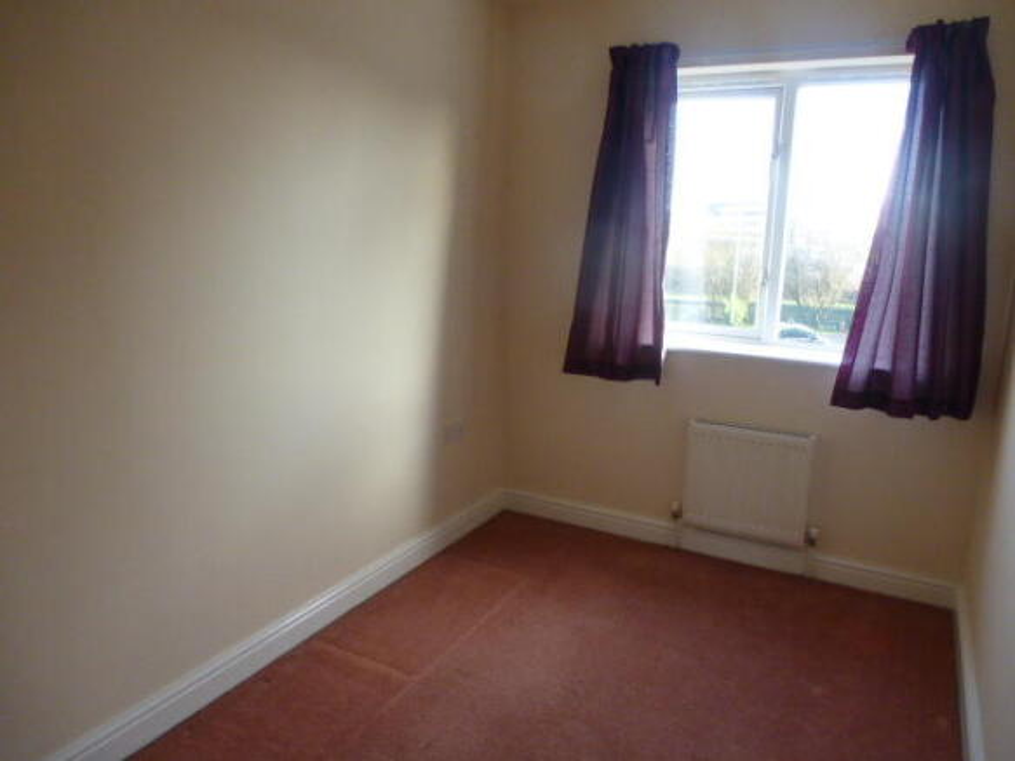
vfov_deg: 54.9
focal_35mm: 25
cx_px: 508
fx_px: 733
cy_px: 380
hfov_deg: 69.4
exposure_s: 1/125
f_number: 3.3
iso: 640
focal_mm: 4.3
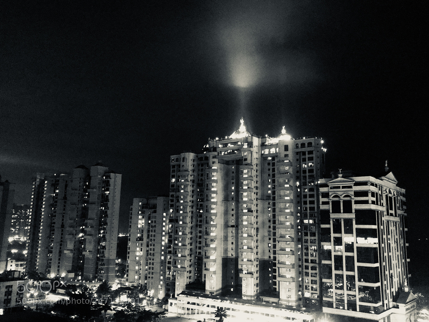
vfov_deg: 49.8
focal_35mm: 28
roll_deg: -0.1
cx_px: 214
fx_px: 347
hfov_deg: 63.4
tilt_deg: +11.3
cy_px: 161
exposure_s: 1/4
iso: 500
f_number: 1.8
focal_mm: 3.99
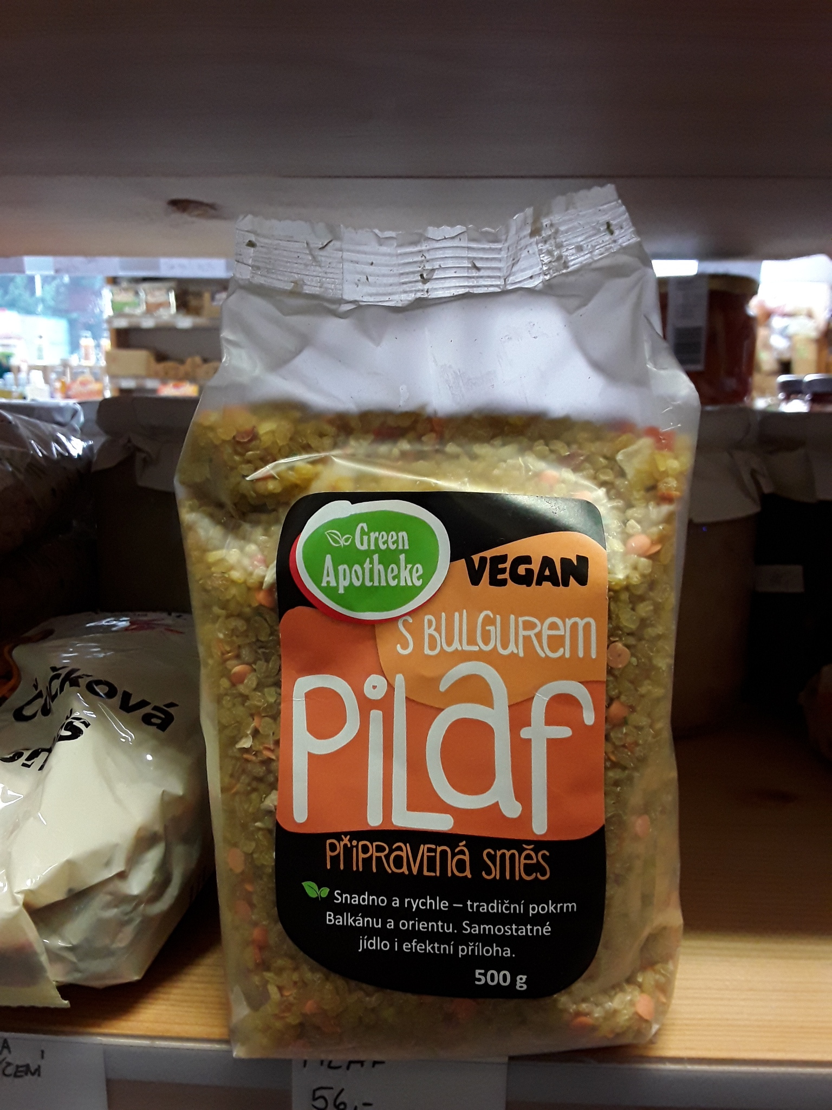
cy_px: 555
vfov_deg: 65.3
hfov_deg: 51.4
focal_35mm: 27
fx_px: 865
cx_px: 416
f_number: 1.9
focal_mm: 2.91
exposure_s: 1/33
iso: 125
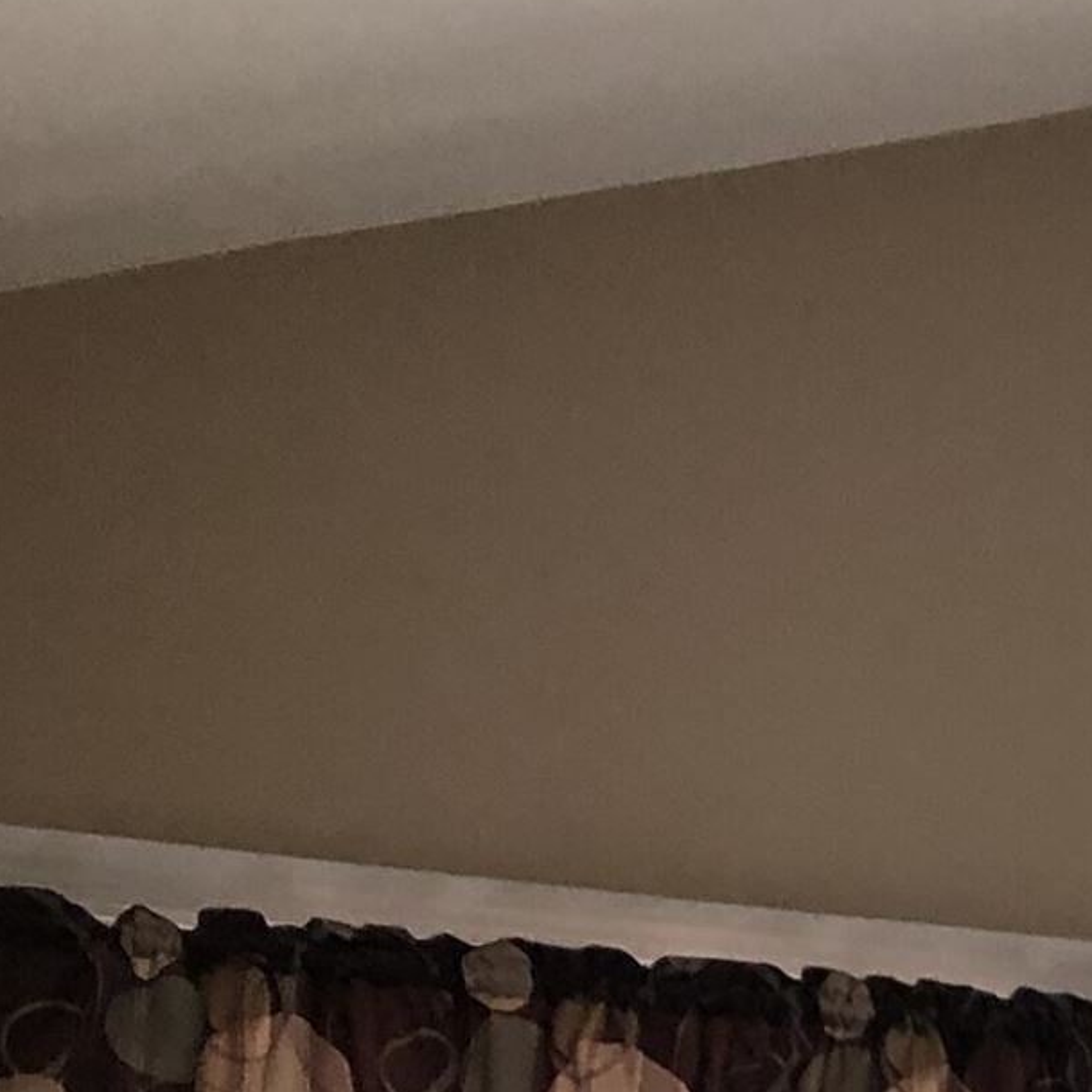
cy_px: 1814
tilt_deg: +4.5
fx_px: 4461
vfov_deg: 12.9
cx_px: 2549
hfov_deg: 11.7
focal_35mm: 125
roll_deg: +0.2
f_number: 1.8
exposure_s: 1/30
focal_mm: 3.99
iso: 20
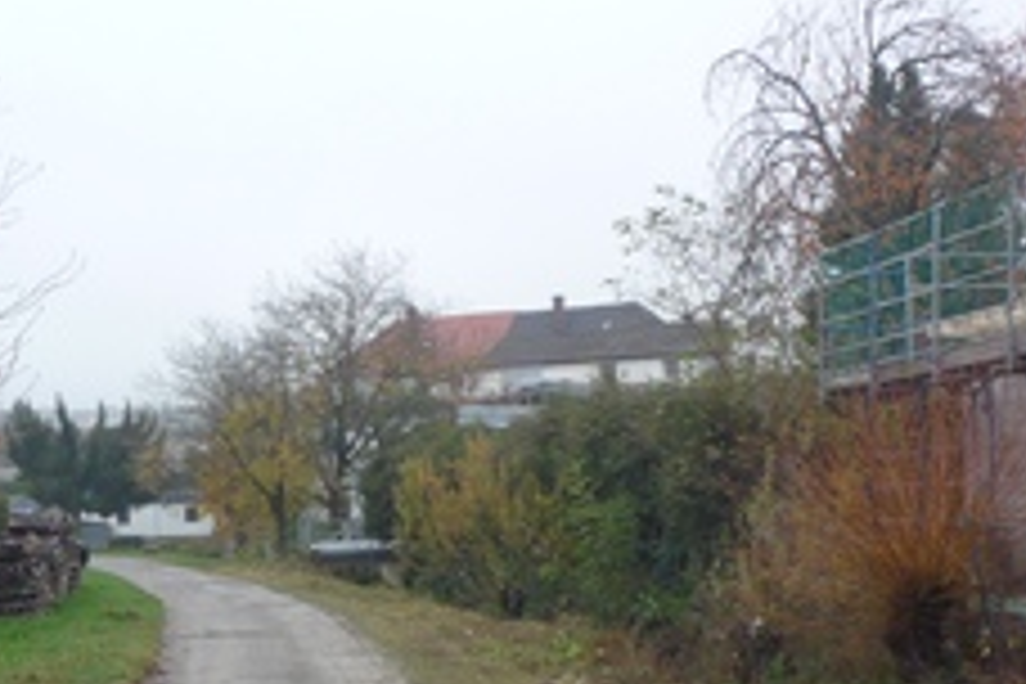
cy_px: 648
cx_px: 360
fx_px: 1995
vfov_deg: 19.0
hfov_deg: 28.7
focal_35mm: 70
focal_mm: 5.2
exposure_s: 1/100
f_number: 3.3
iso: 100
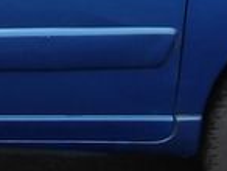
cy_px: -163
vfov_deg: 7.6
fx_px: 1241
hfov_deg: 10.1
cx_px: -129
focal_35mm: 189
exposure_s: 1/500
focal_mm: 4.9
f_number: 3
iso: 100
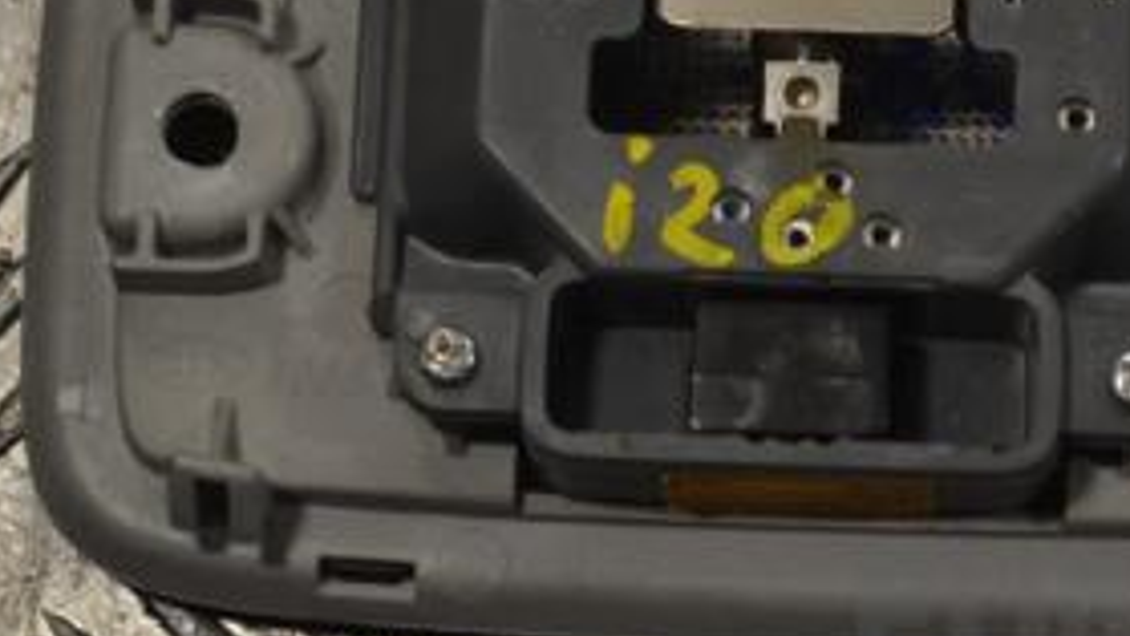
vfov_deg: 6.5
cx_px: 782
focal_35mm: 186
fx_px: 5578
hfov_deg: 11.6
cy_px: 73
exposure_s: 1/125
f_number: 5.6
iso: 250
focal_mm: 55
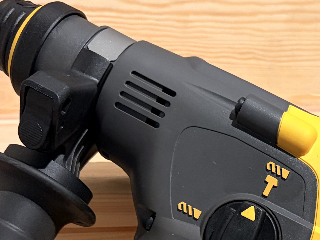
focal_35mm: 92
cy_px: 325
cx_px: 368
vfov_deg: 15.2
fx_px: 851
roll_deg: +1.6
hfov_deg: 20.2
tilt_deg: -23.0
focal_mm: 5.96
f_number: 1.6
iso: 200
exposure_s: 1/50
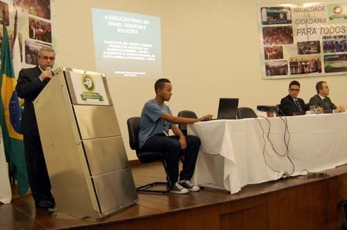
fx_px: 317
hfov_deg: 57.3
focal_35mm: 33
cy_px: 115
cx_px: 174
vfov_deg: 39.8
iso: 1600
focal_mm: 22
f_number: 4
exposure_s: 1/50
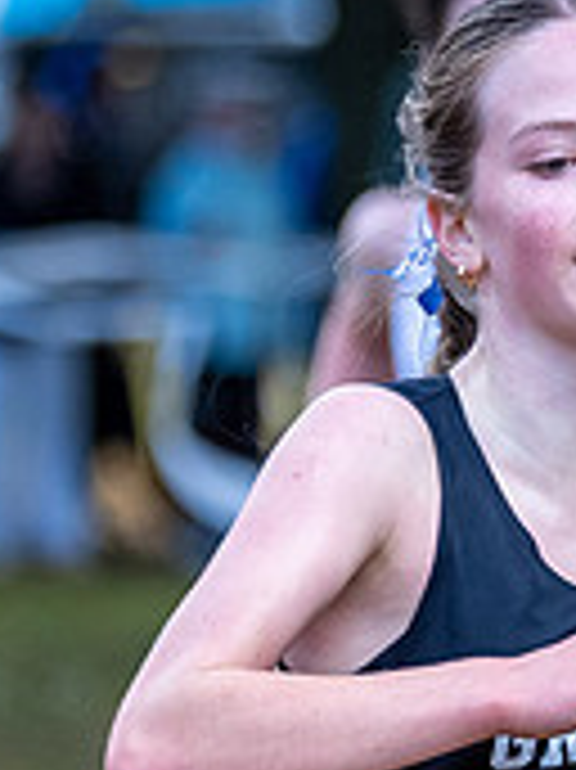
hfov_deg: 1.8
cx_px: 1518
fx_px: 18171
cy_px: 813
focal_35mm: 818
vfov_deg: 2.4
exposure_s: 1/1000
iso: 640
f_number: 2.8
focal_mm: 135
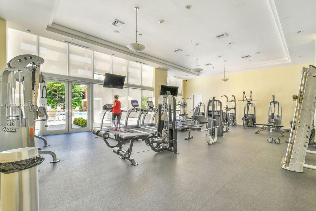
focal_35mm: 15
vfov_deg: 77.3
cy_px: 106
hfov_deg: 100.4
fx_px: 132
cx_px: 158
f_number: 8
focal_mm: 10
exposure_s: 1/800
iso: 400
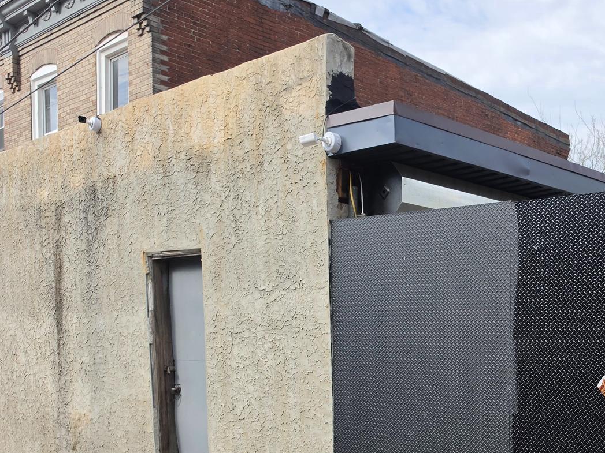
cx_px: 563
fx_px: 786
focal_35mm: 45
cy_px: 414
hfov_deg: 38.6
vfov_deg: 30.6
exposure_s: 1/4538
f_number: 1.4
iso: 64
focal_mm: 6.5
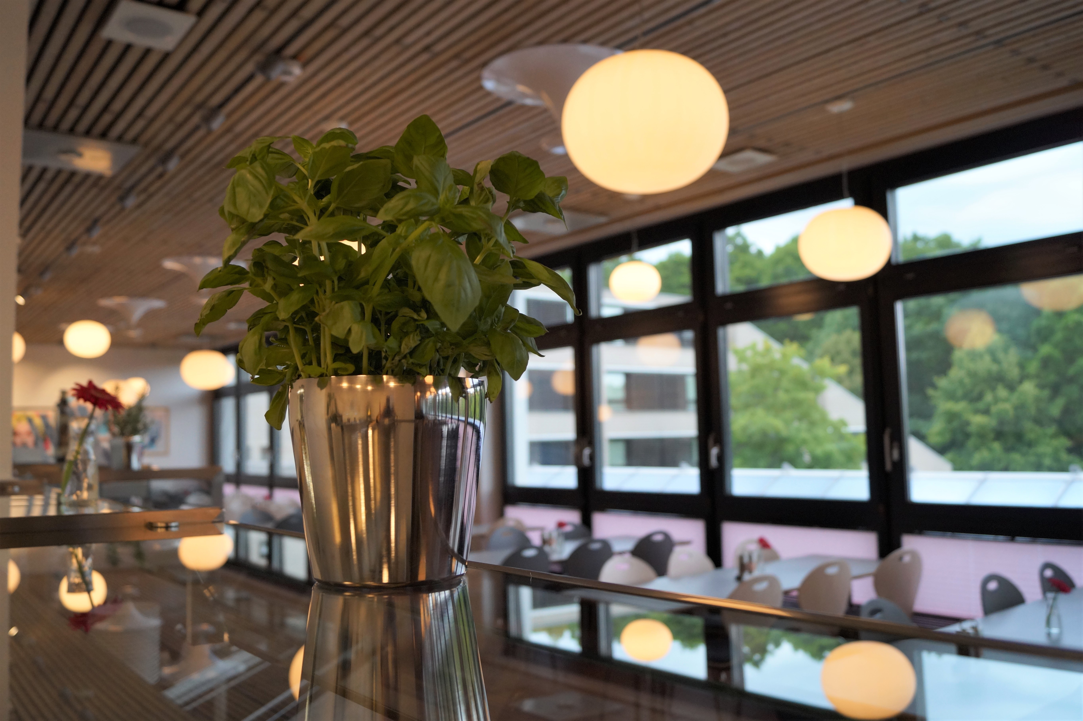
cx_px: 542
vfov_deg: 43.6
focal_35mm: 30
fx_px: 902
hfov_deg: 62.0
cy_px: 360
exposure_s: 1/160
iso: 500
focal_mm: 20
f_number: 4
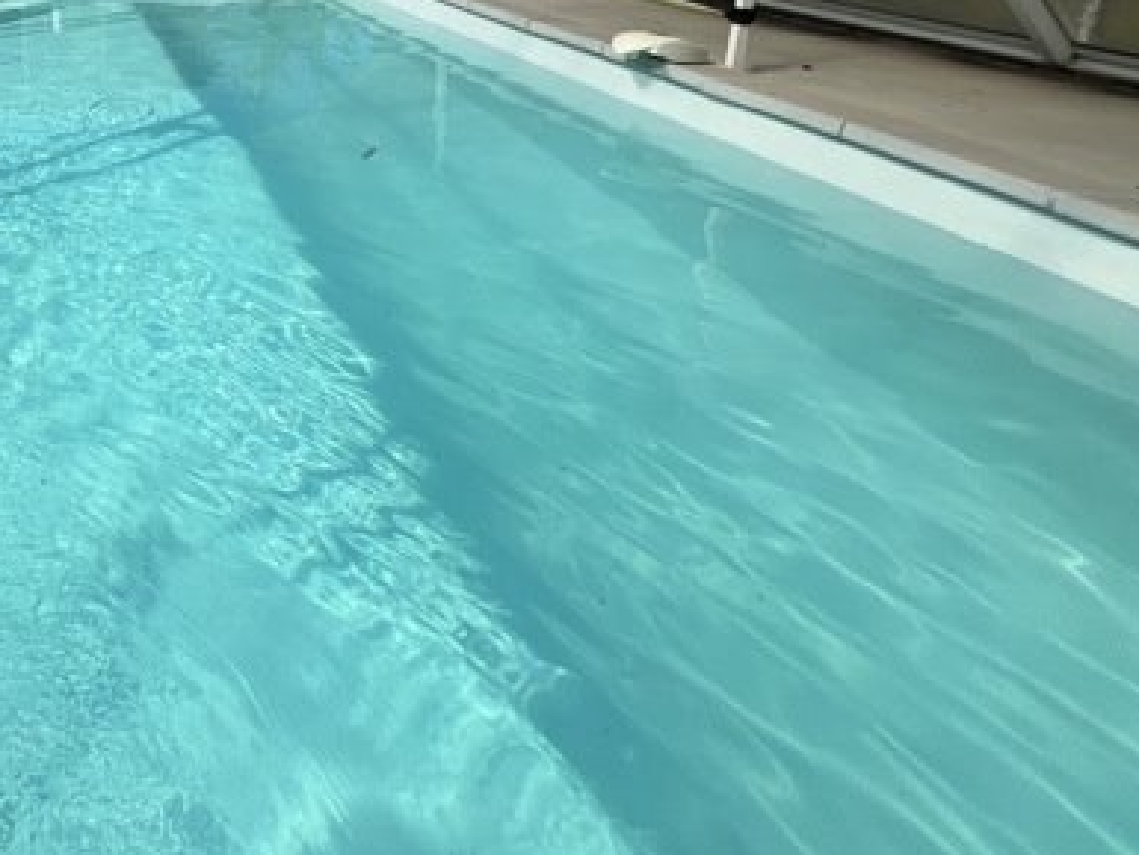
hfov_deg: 52.7
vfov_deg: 45.5
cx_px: 18
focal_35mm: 27
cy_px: 53
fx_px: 889
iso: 32
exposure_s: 1/2950
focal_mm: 1.57
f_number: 1.8
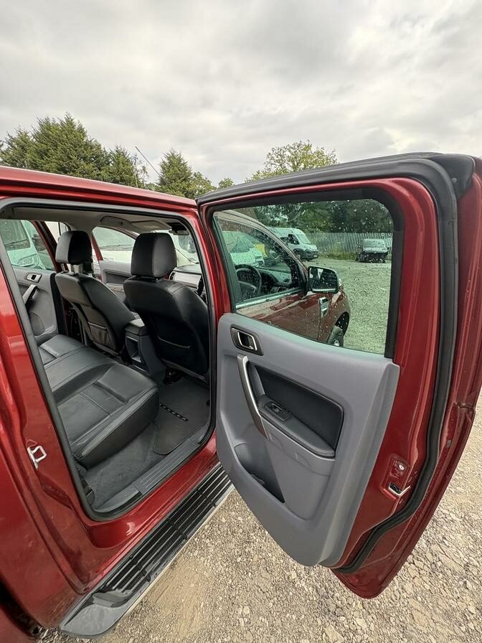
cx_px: 241
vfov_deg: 102.1
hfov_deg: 85.7
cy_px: 322
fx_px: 260
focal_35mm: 14
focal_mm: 2.22
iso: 64
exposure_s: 1/271
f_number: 2.2
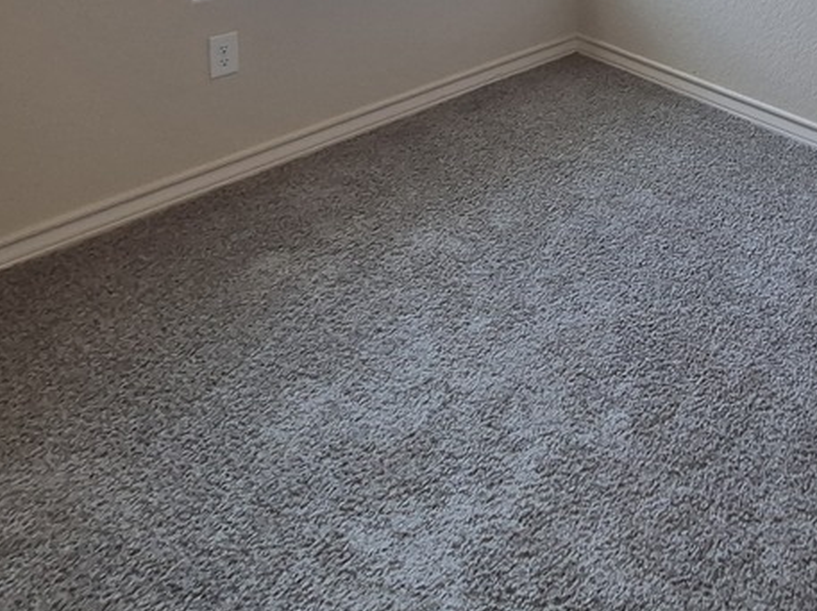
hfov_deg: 40.9
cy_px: -179
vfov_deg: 28.8
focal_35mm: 41
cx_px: 787
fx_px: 967
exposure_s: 1/60
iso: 80
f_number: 2.2
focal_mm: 1.74
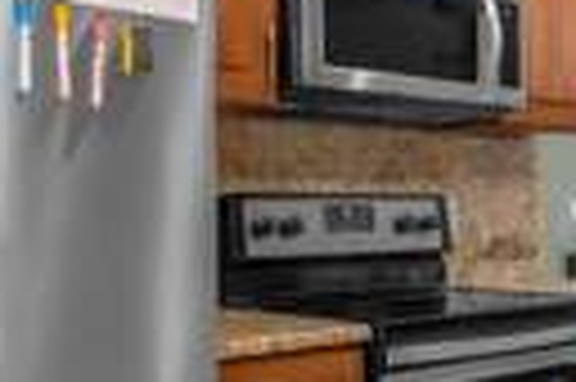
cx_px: 477
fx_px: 959
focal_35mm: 60
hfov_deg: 32.3
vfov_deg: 22.5
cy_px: 218
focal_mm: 16
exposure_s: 1/40
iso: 400
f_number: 5.6
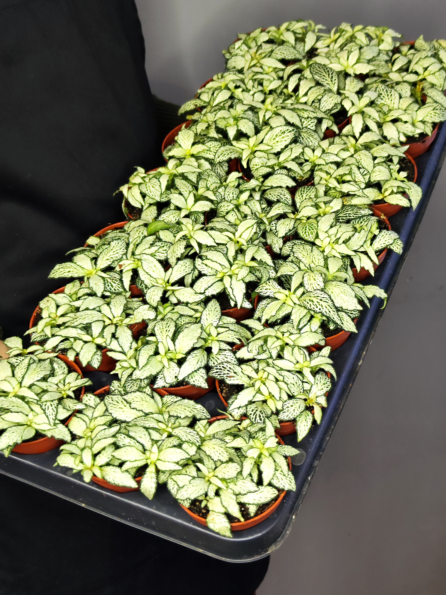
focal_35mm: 23
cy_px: 298
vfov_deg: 73.9
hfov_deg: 58.9
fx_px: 395
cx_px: 223
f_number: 1.69
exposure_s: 1/56.2
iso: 1073
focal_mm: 7.01
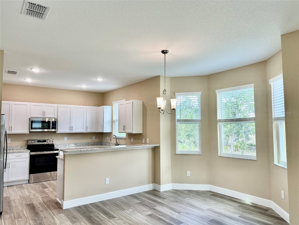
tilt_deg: +3.0
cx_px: 150
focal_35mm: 24
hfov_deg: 71.6
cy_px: 112
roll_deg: -0.5
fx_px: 207
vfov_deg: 56.8
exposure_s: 1/120
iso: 64
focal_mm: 6.86
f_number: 1.78
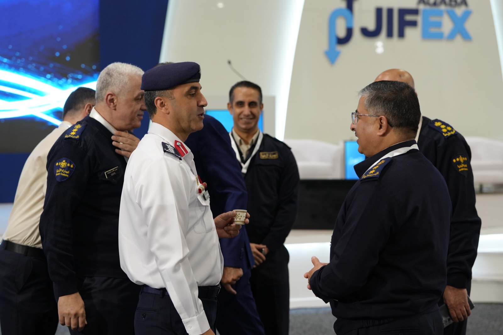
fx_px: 1062
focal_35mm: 76
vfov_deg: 17.9
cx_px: 252
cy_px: 168
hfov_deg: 26.7
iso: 1600
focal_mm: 76
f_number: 4
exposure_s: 1/160
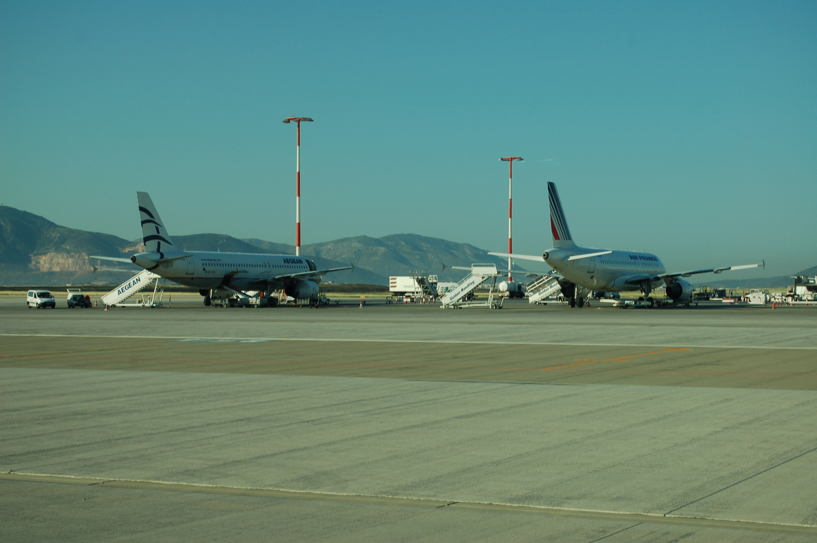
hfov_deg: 29.3
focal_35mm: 69
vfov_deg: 19.7
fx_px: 1565
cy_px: 272
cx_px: 408
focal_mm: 46
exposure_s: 1/200
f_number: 7.1
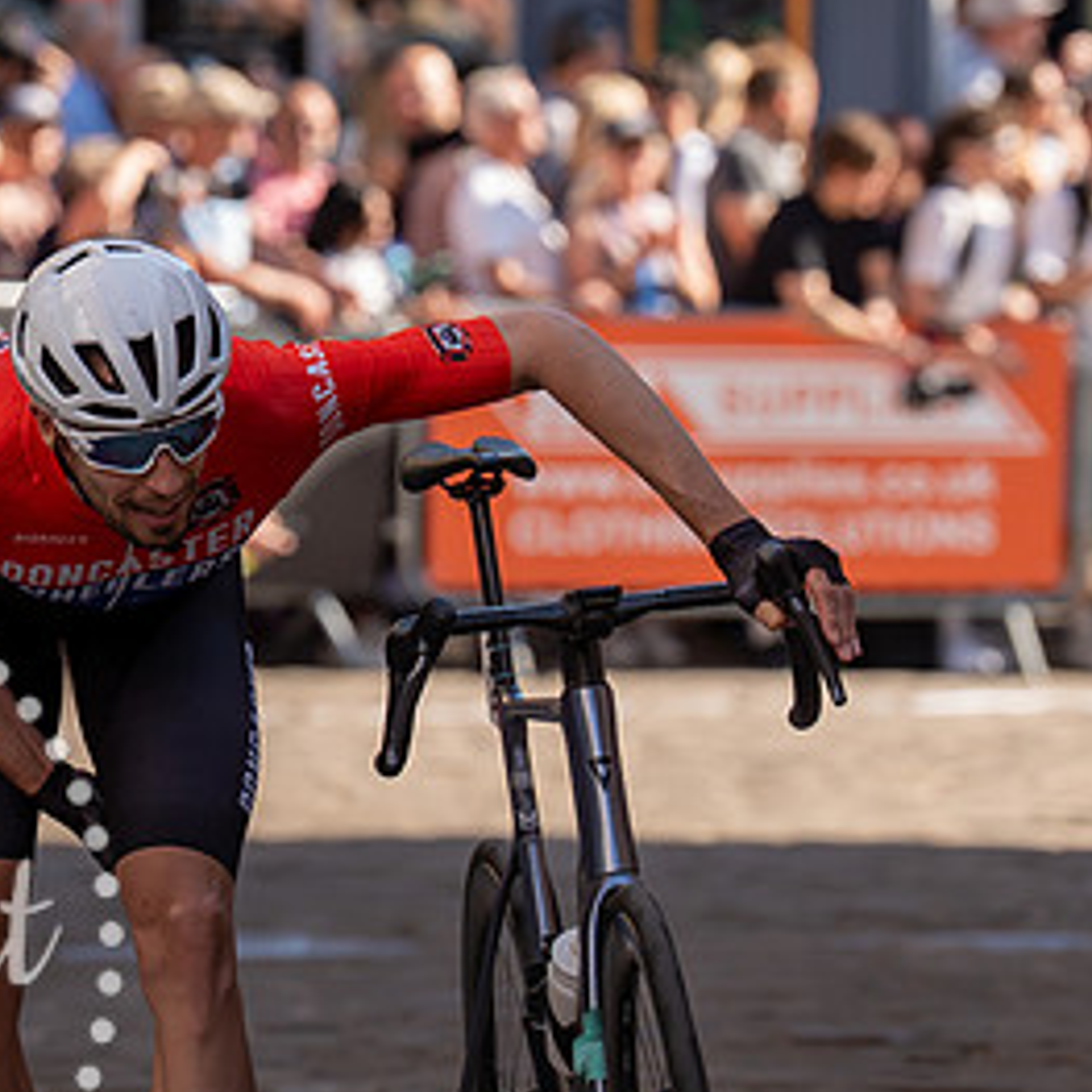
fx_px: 12920
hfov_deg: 4.8
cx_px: 285
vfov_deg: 4.8
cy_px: 518
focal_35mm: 362
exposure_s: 1/1000
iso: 320
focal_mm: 153
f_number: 4
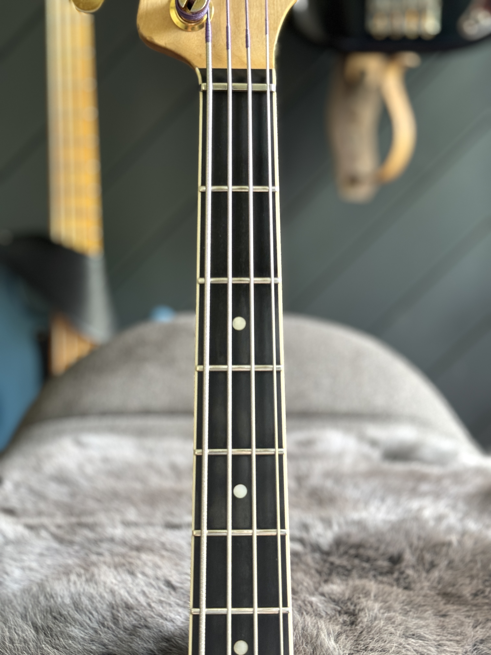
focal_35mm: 48
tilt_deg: -10.1
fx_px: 908
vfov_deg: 39.7
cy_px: 328
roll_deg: -0.4
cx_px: 246
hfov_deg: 30.3
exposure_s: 1/60
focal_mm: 6.76
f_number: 1.78
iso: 160
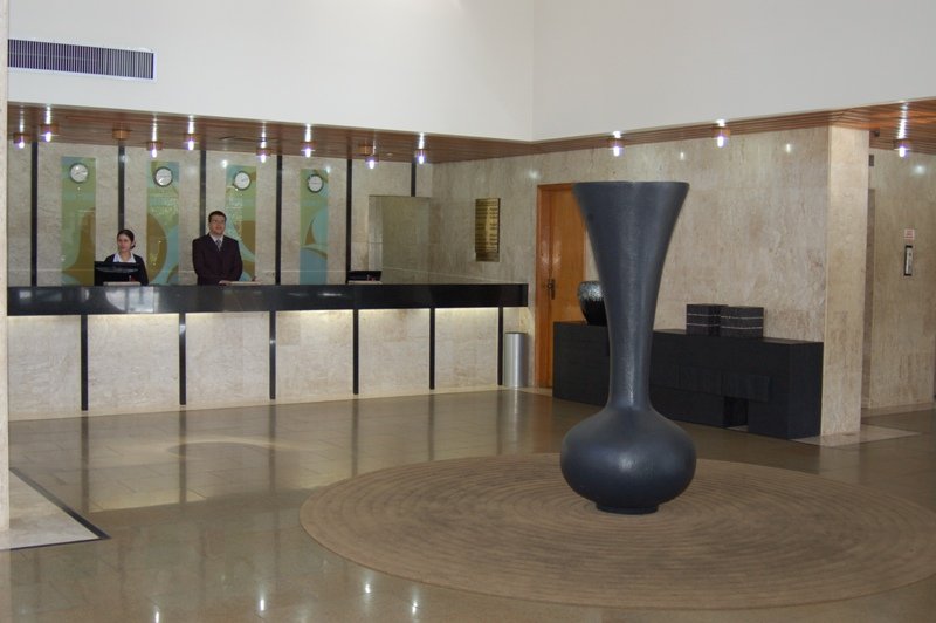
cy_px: 312
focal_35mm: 42
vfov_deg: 31.8
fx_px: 1091
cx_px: 468
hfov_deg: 46.4
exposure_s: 1/60
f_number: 3.3
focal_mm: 28
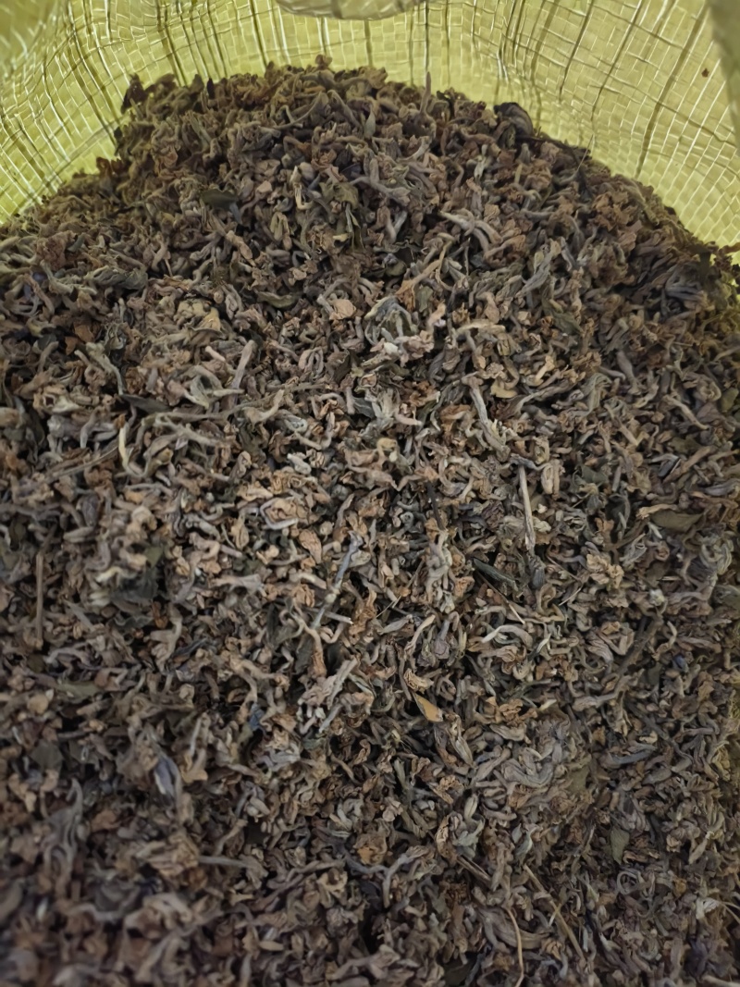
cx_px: 370
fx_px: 684
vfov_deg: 71.6
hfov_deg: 56.8
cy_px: 494
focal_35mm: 24
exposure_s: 1/33.4
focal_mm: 5.42
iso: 5714
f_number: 1.8
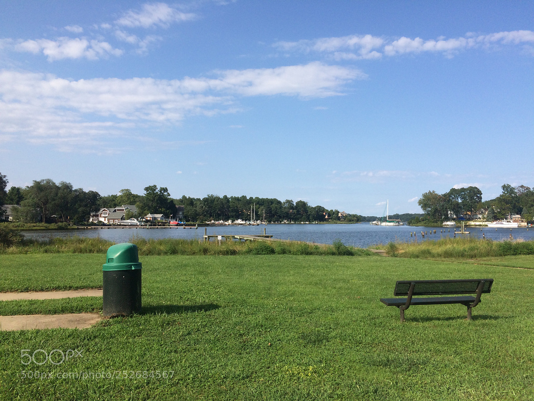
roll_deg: +0.5
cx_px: 267
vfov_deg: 48.2
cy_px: 200
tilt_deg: +2.3
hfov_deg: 61.7
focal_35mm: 29
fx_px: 447
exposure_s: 1/2740
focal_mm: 4.15
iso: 32
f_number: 2.2
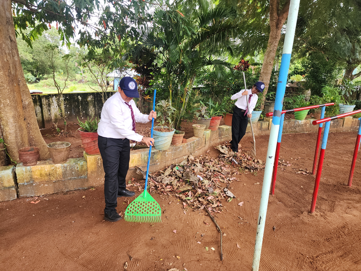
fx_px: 240
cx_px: 180
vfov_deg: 58.9
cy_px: 136
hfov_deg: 73.9
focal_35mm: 23
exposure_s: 1/180
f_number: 1.8
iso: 100
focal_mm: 6.4
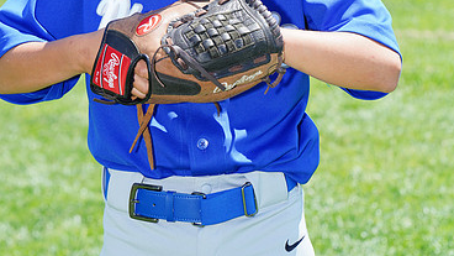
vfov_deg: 4.5
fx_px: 3202
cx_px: 218
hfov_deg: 8.1
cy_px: -85
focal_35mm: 266
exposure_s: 1/200
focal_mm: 161
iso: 200
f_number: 9
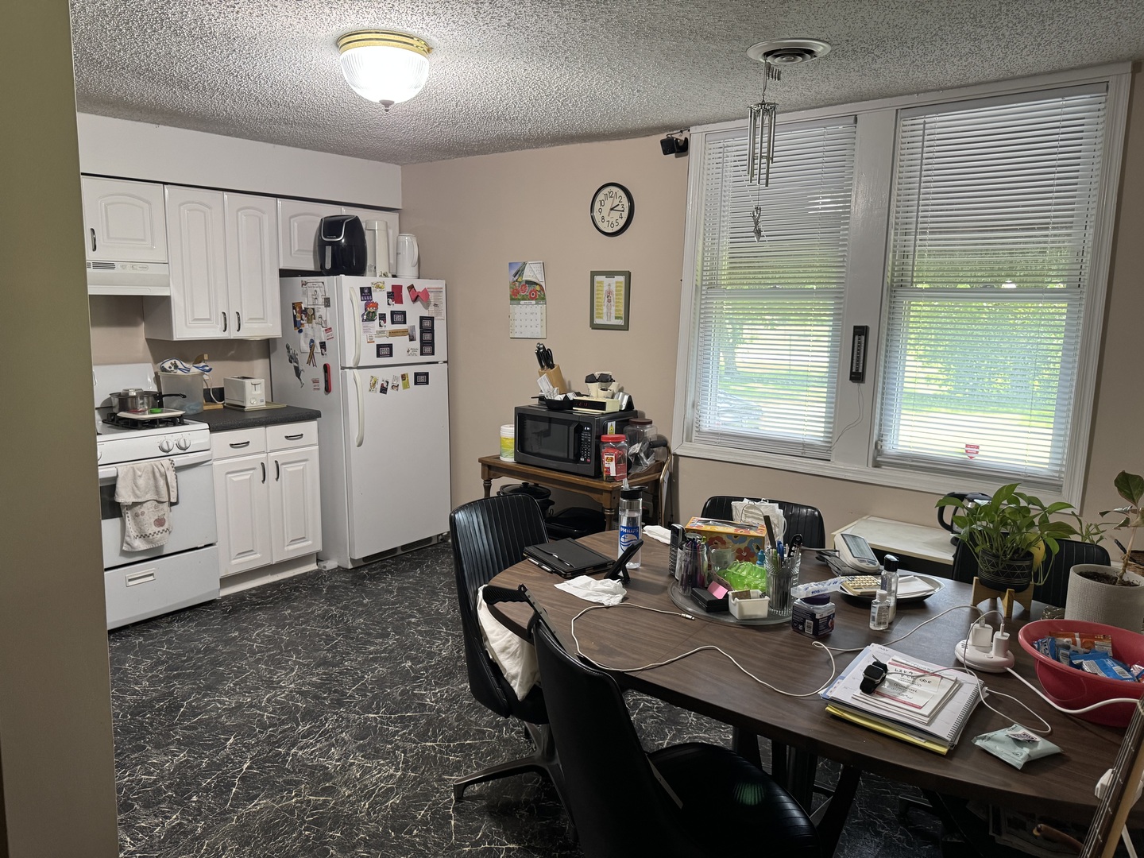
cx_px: 572
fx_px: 793
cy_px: 429
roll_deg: -0.9
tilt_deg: -9.4
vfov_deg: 56.8
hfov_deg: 71.6
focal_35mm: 24
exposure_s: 1/60
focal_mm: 6.76
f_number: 1.78
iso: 250
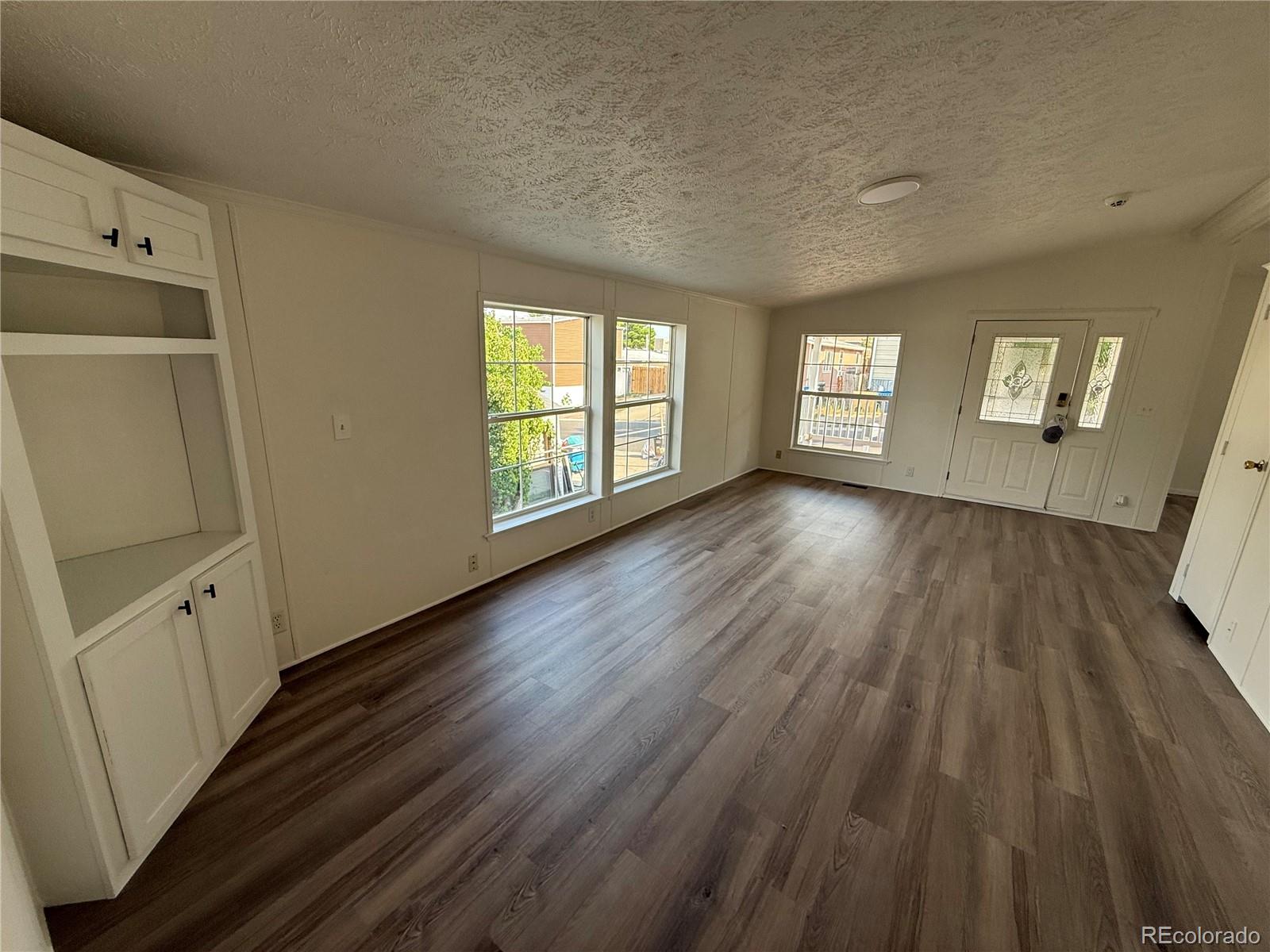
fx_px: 514
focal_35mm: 14
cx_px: 635
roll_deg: -1.9
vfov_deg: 85.7
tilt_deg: -13.1
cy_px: 476
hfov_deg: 102.1
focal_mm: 2.22
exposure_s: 1/151
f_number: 2.2
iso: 64
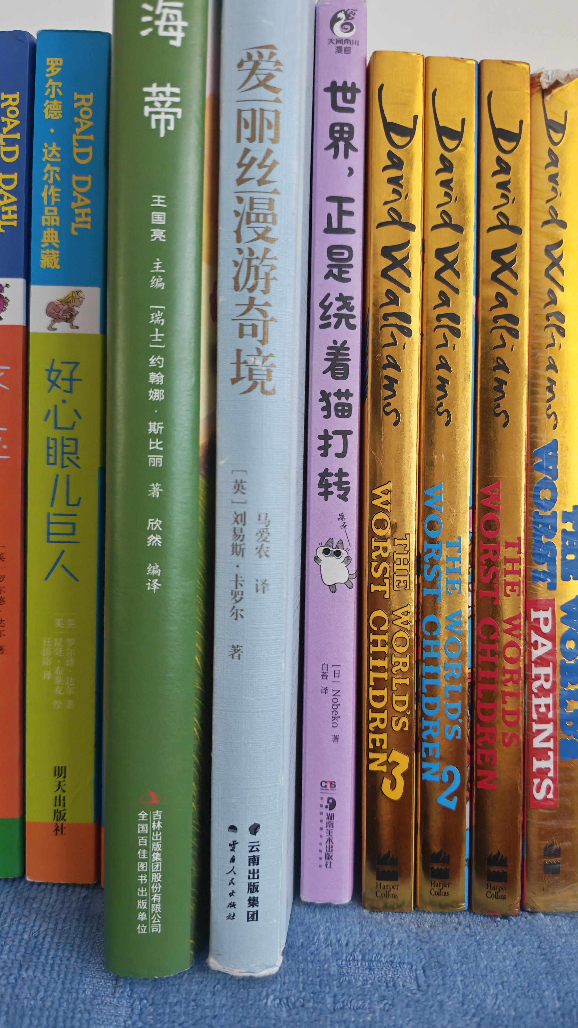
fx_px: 736
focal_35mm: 27
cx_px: 302
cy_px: 510
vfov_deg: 69.9
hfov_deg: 42.9
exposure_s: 1/50
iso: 1000
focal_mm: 6.12
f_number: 1.9
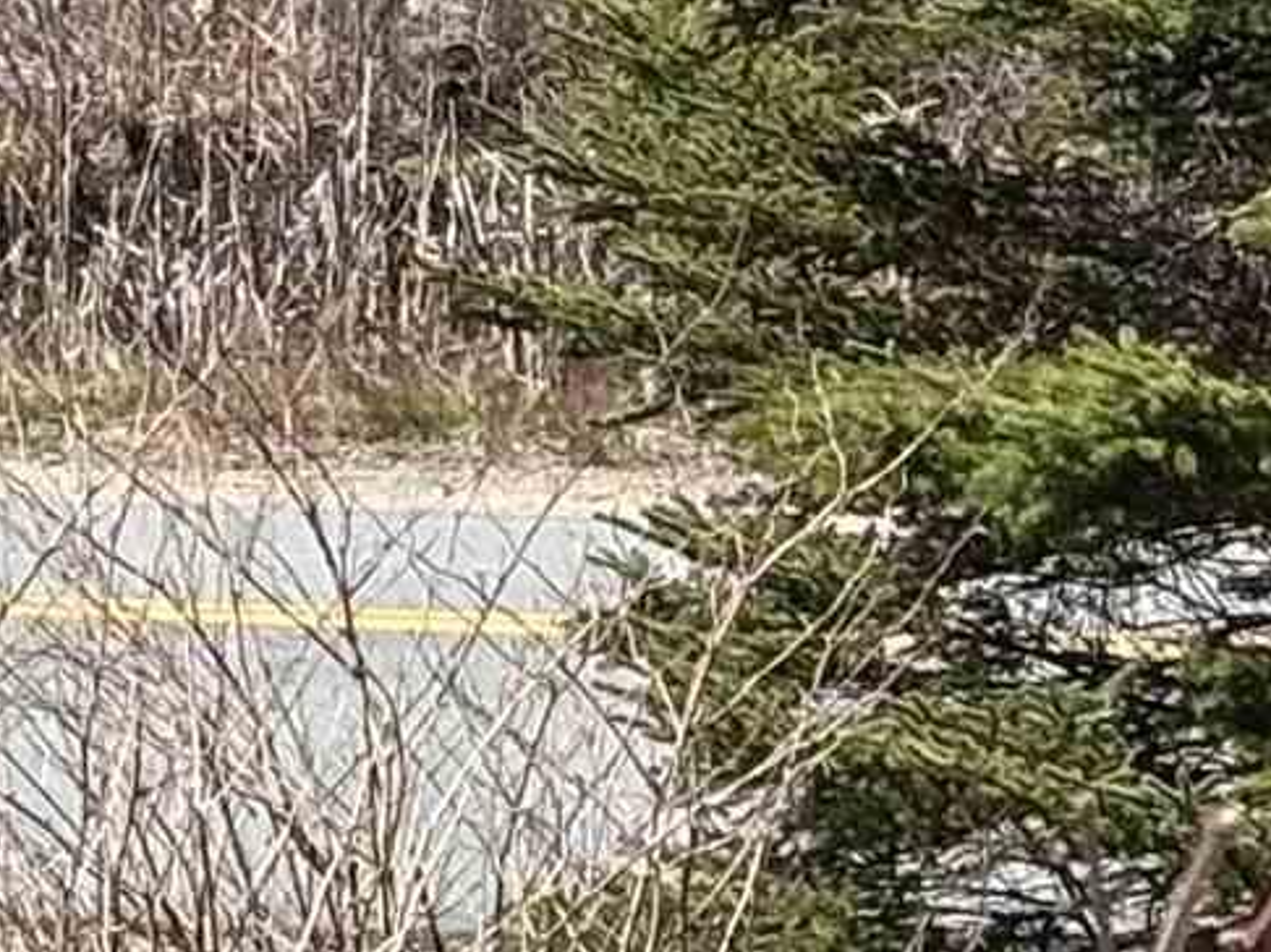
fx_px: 12074
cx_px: -774
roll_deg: +0.0
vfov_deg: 4.4
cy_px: -1598
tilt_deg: +0.8
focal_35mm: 329
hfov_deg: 5.9
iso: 40
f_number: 1.6
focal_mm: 5.96
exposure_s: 1/2639
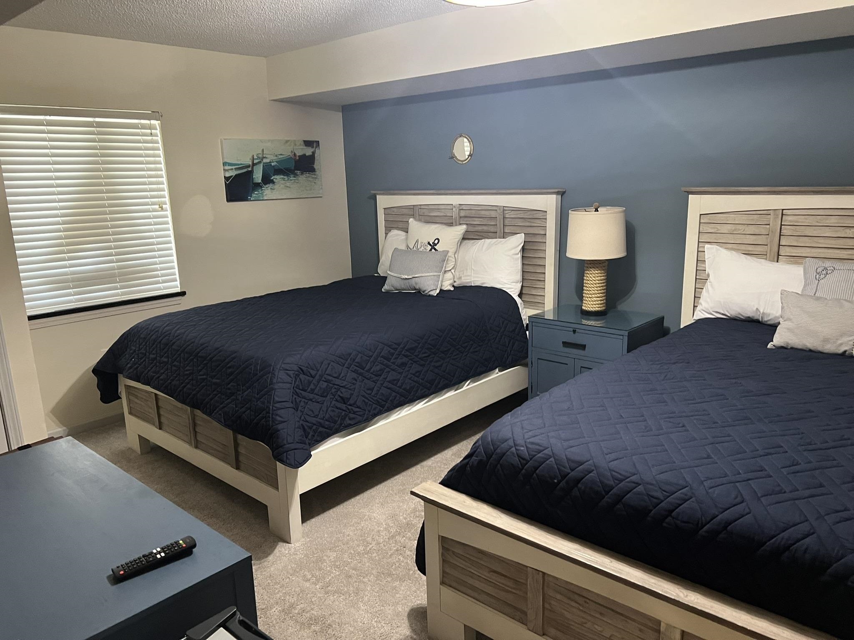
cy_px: 320
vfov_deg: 53.1
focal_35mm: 26
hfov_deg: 67.3
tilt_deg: -13.3
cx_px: 427
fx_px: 641
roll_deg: +2.0
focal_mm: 5.7
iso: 400
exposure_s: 1/40
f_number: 1.5
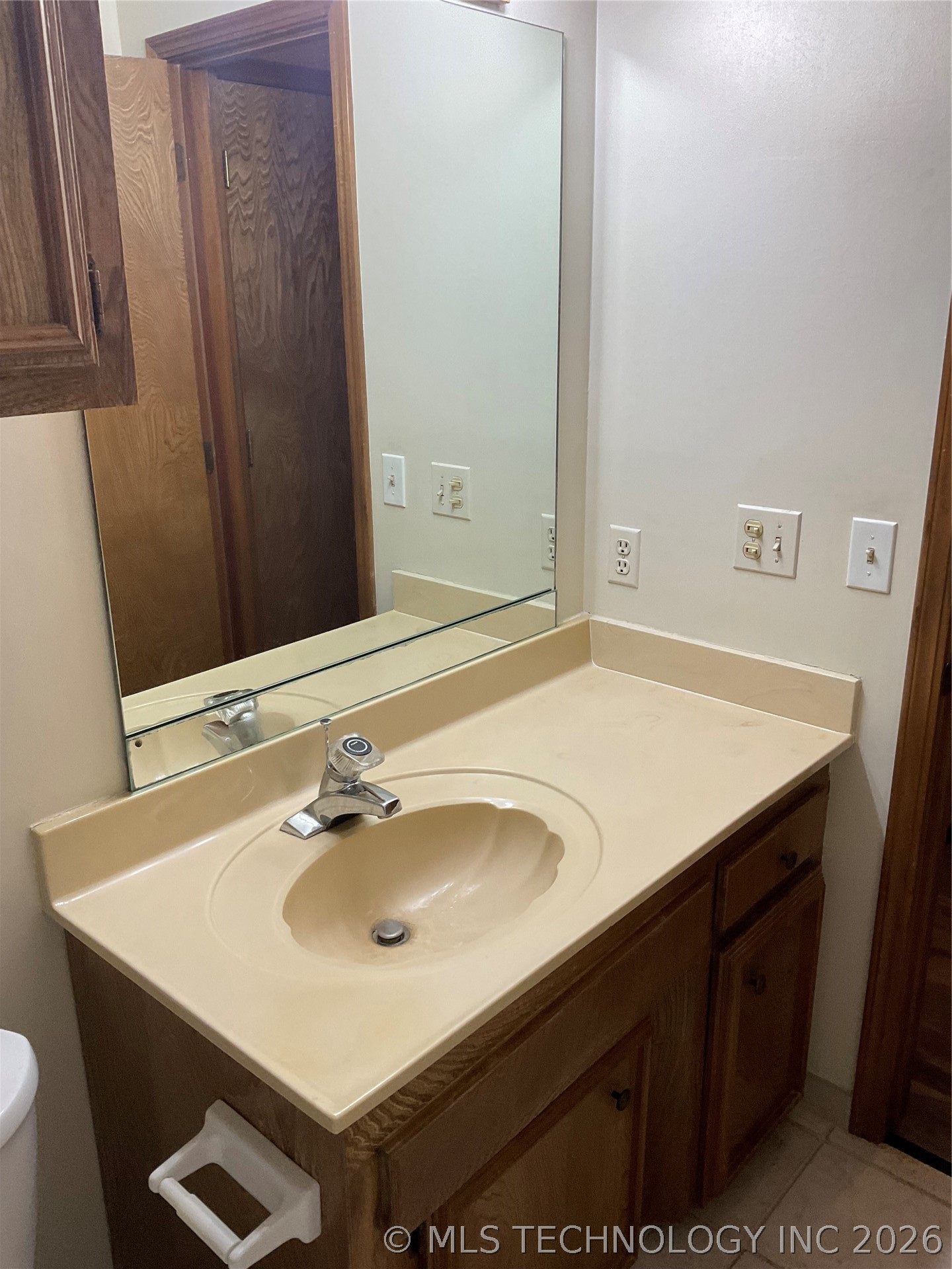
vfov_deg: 61.7
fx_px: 1063
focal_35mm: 29
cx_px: 476
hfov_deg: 48.2
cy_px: 634
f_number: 1.8
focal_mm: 3
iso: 64
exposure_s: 1/120
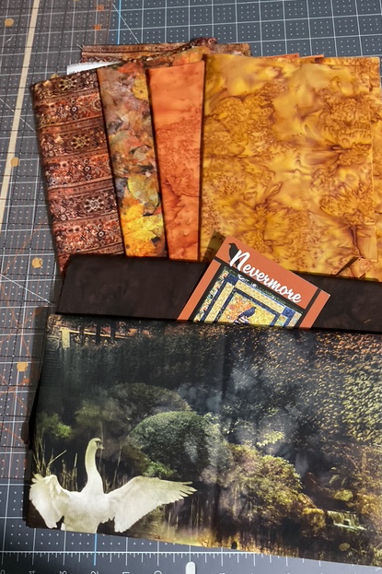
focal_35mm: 31
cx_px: 211
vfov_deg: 60.3
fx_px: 494
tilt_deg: -75.6
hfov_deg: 42.3
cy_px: 281
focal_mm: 3
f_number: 1.8
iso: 250
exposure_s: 1/40
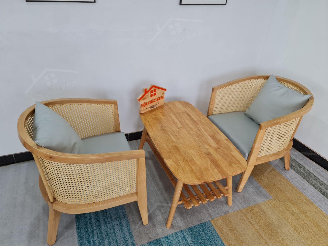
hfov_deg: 69.4
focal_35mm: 25
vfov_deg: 54.9
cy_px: 123
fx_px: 237
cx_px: 164
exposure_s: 1/100
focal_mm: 7
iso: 125
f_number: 1.8
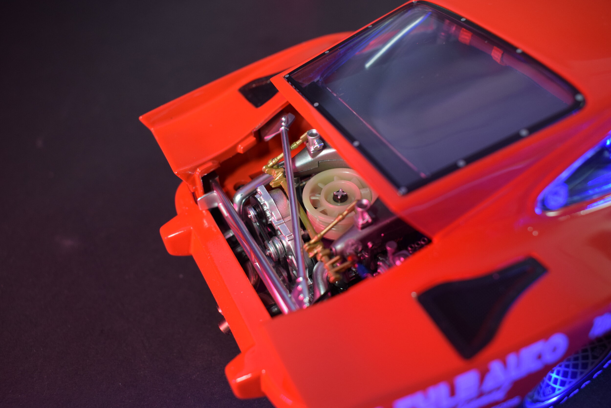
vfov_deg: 40.0
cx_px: 306
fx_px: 560
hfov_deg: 57.2
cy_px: 204
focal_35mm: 33
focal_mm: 22
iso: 800
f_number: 5
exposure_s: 1/60
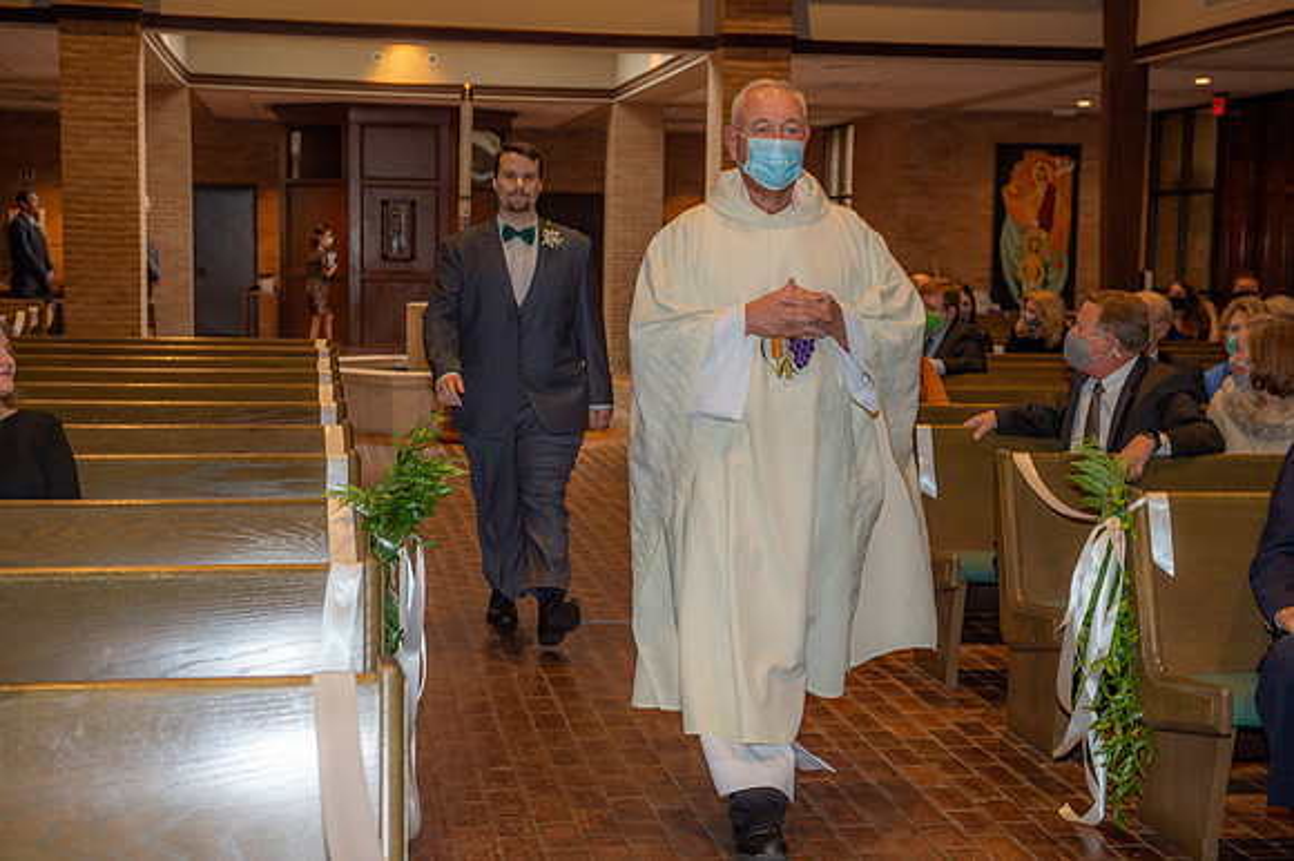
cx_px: 647
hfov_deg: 35.7
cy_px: 430
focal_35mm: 56
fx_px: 2012
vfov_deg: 24.2
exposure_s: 1/160
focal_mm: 56
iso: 1250
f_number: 5.6
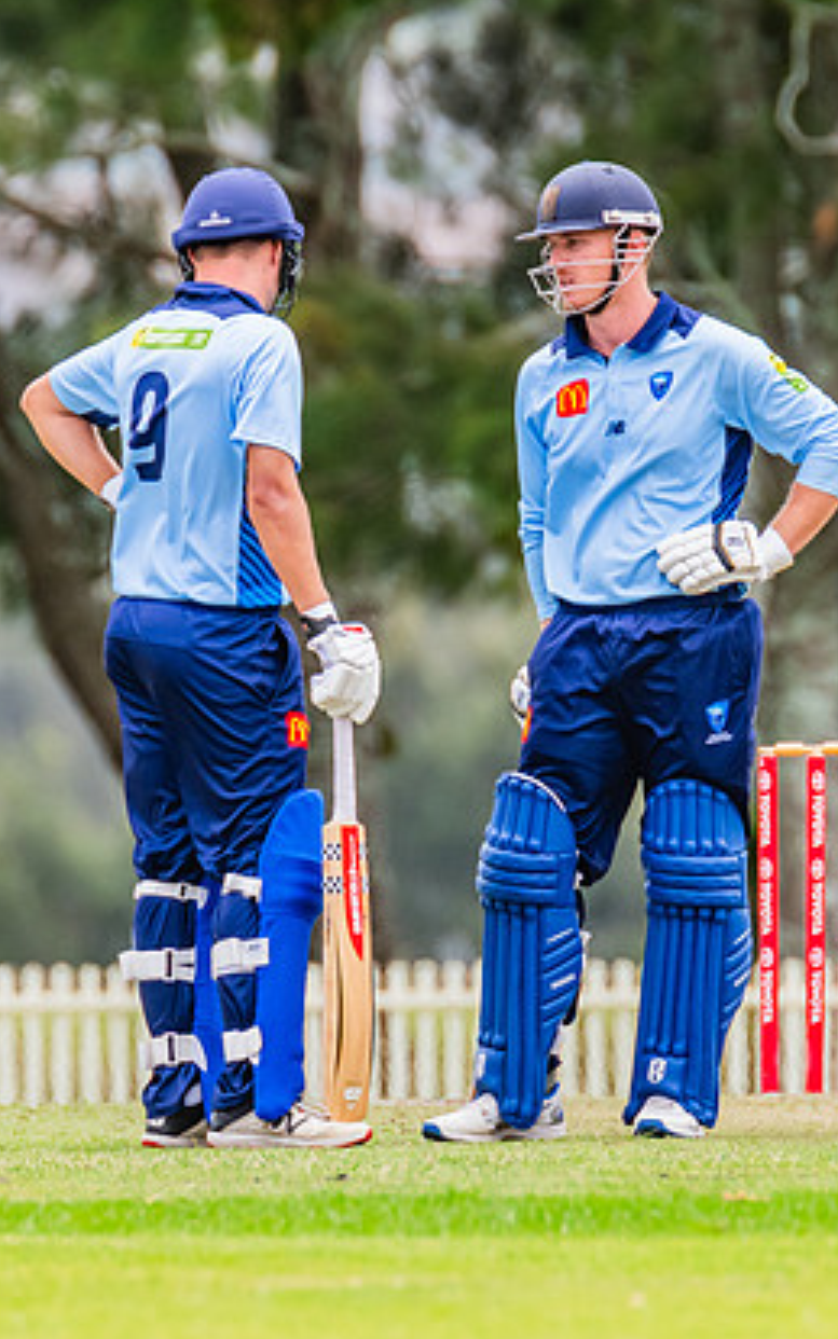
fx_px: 44148
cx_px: 495
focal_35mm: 1209
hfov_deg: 1.1
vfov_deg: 1.7
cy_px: 570
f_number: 9
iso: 800
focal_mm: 600
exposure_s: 1/1250
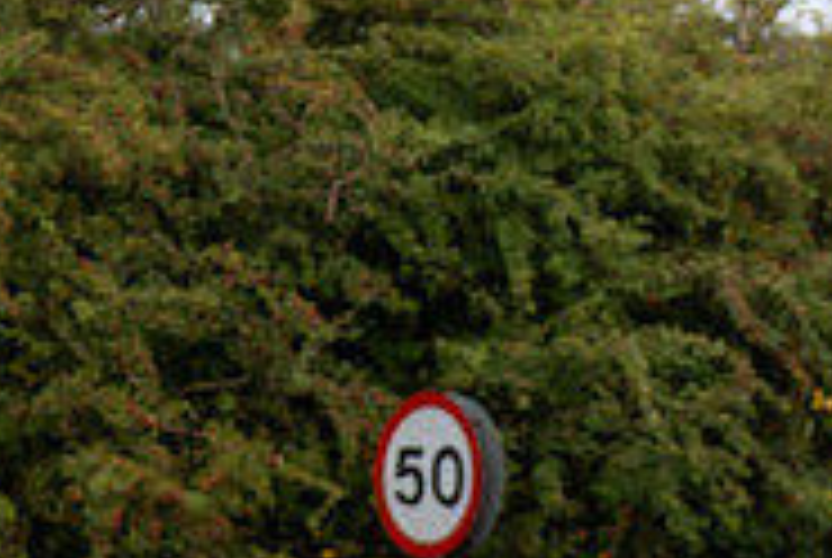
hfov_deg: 2.8
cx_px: 242
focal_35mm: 734
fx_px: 16990
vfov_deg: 1.9
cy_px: 1246
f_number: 4
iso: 160
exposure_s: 1/1000
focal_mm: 105
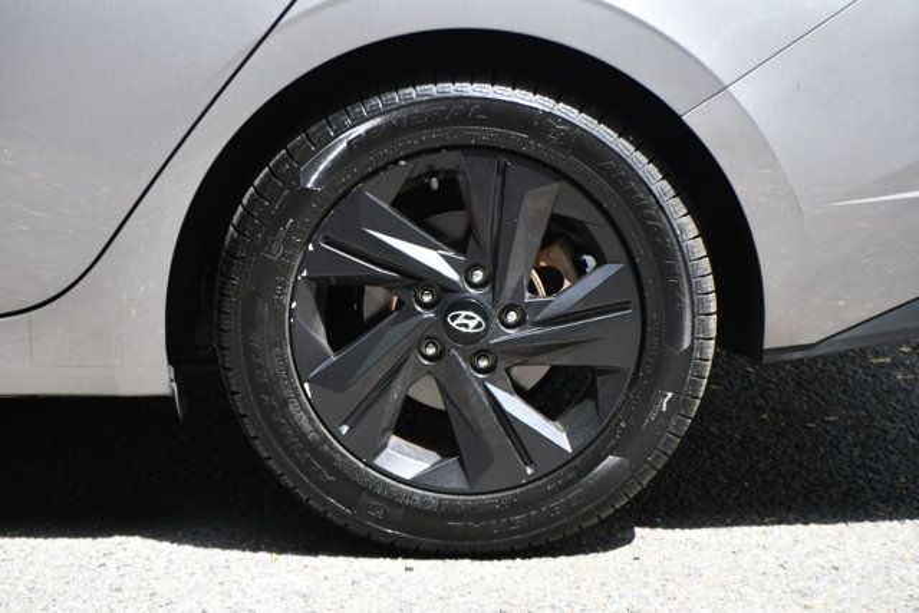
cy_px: 306
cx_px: 460
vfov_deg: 8.7
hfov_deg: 13.1
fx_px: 4009
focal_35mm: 157
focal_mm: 105
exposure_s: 1/250
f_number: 6.3
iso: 200
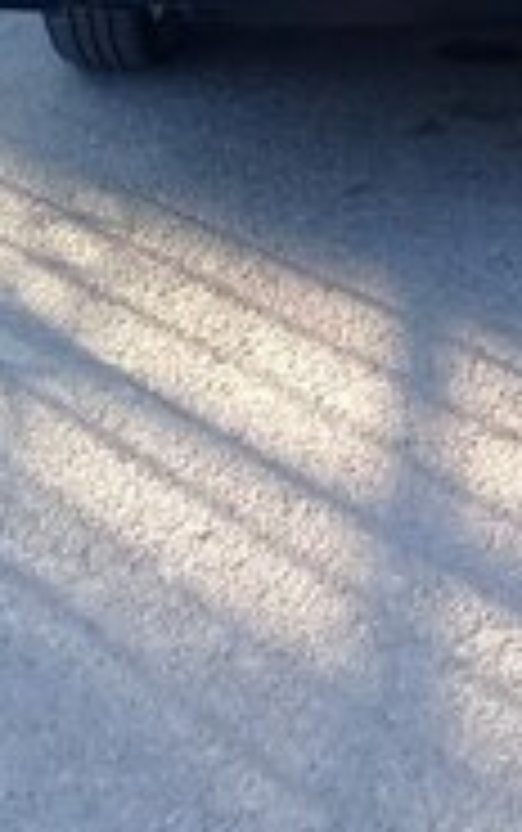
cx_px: 531
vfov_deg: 21.7
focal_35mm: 88
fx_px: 1998
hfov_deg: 14.6
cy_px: -180
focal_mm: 3.3
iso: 50
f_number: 2.2
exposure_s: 1/106
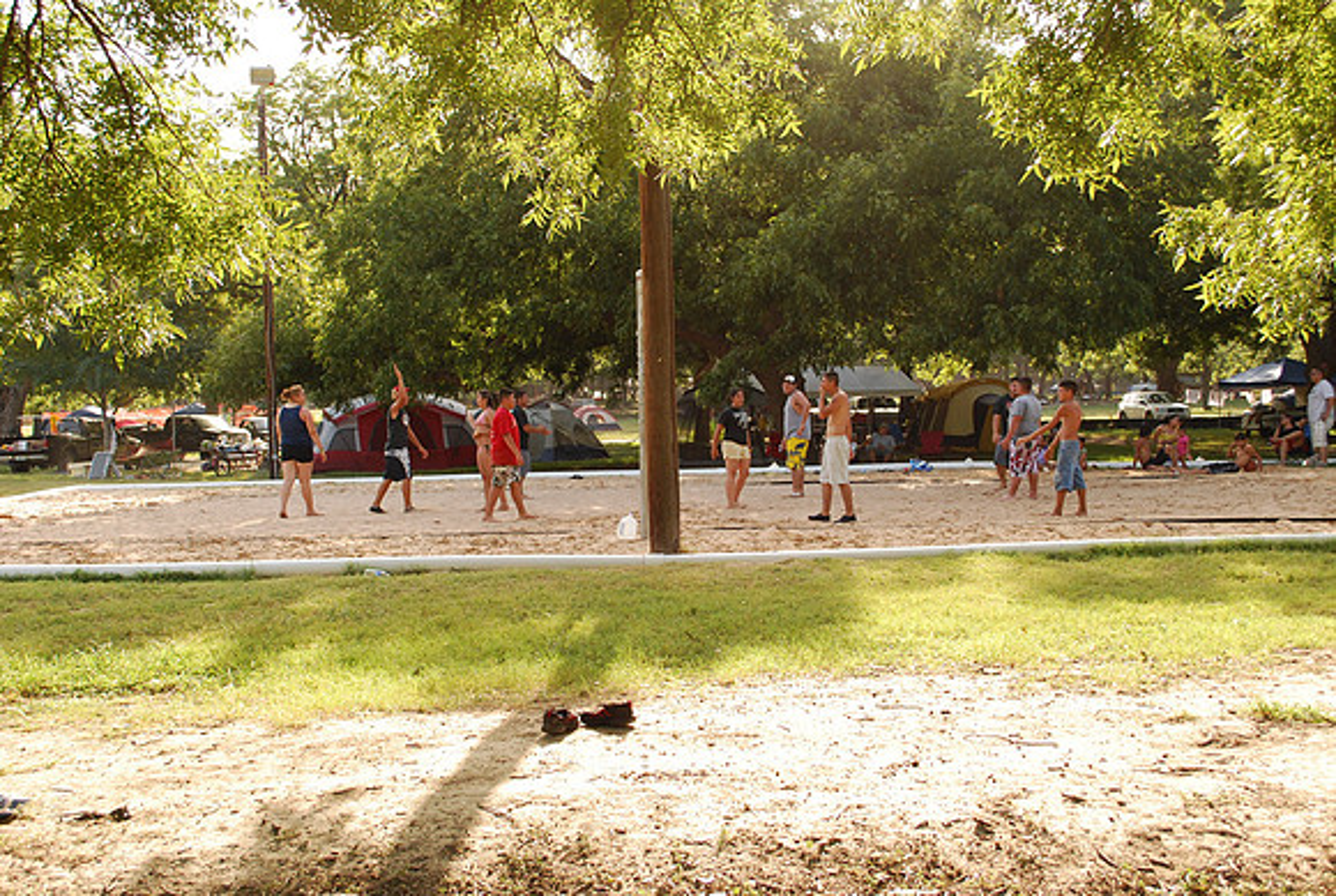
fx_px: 1450
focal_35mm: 39
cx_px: 668
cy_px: 448
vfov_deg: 34.3
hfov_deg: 49.5
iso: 400
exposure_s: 1/250
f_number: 5.6
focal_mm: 26
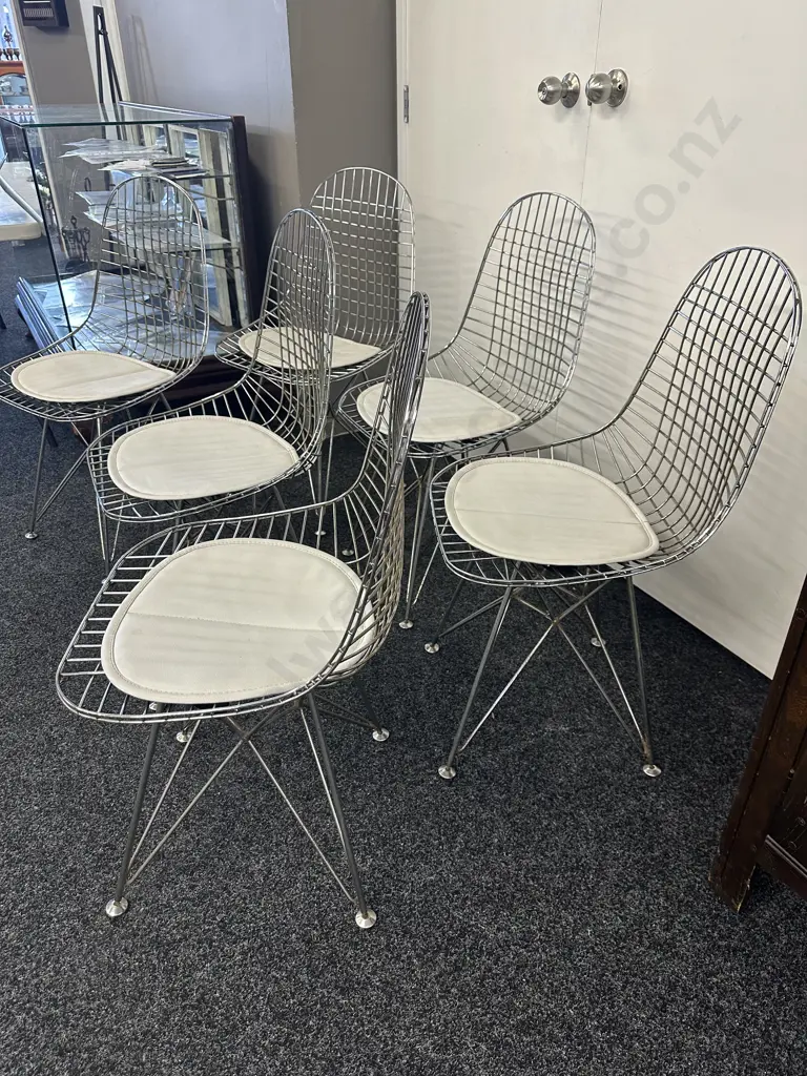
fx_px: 746
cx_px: 404
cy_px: 538
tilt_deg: -31.0
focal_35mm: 24
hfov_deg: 56.8
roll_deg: -0.6
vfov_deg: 71.6
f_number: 1.78
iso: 200
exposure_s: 1/100
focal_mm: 6.86
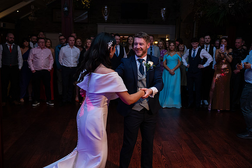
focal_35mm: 40
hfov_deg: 48.4
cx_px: 126
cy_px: 84
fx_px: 280
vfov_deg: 33.4
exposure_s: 1/160
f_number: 3.5
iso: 640
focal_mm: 40
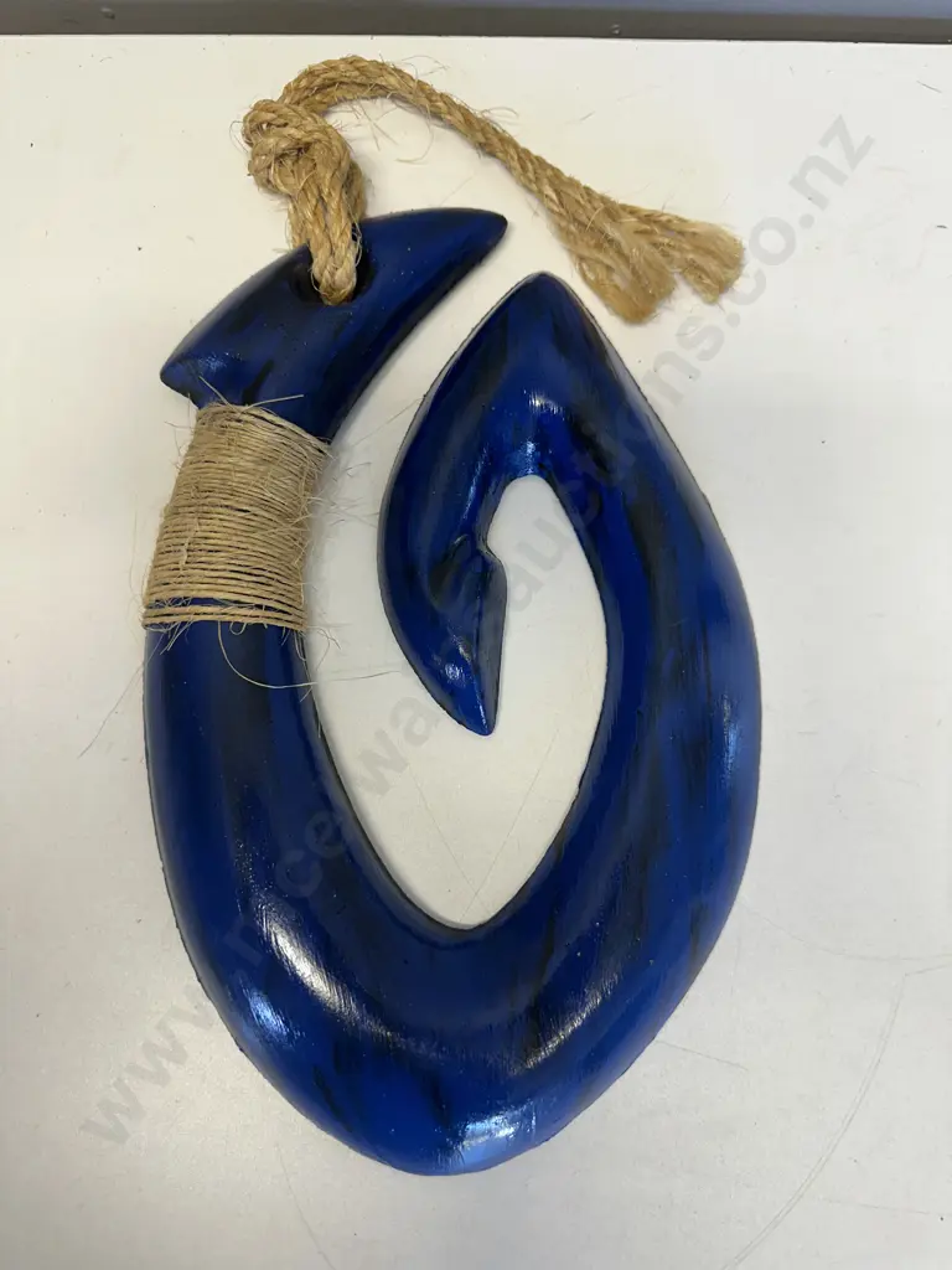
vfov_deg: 71.6
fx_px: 880
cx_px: 476
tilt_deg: -77.7
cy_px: 635
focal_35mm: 24
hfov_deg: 56.8
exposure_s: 1/100
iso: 125
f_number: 1.78
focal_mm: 6.86
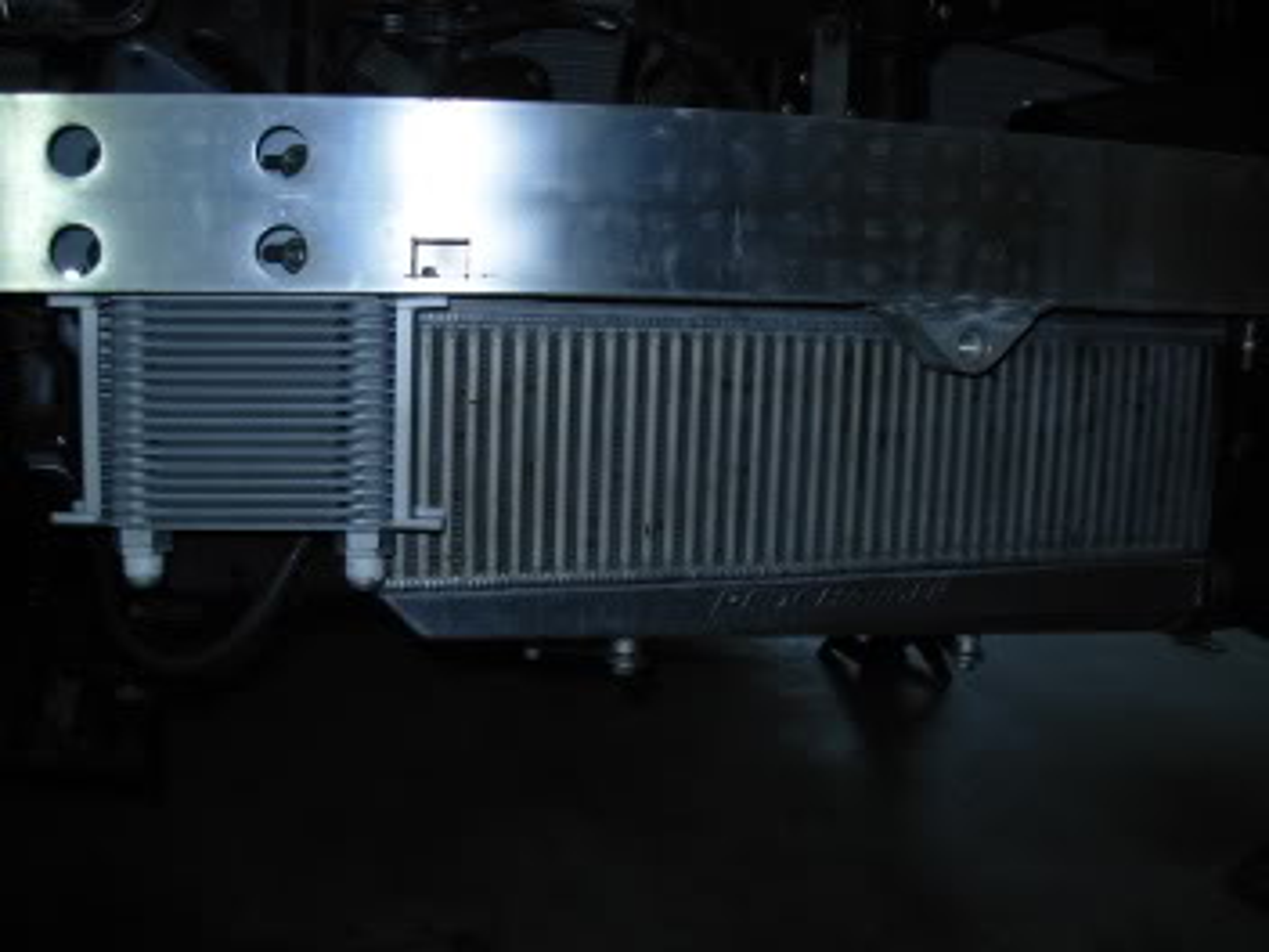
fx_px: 1393
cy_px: 476
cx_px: 634
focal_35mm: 38
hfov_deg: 49.0
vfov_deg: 37.7
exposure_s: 1/32
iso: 50
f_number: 2.9
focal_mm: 6.3
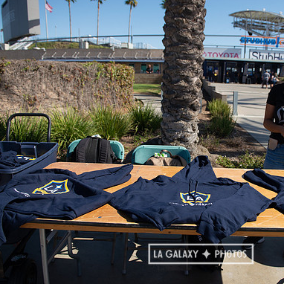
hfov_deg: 51.0
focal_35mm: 31
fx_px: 288
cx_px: 201
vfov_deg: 52.5
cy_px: 142
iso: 200
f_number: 4
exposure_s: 1/2000
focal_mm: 24
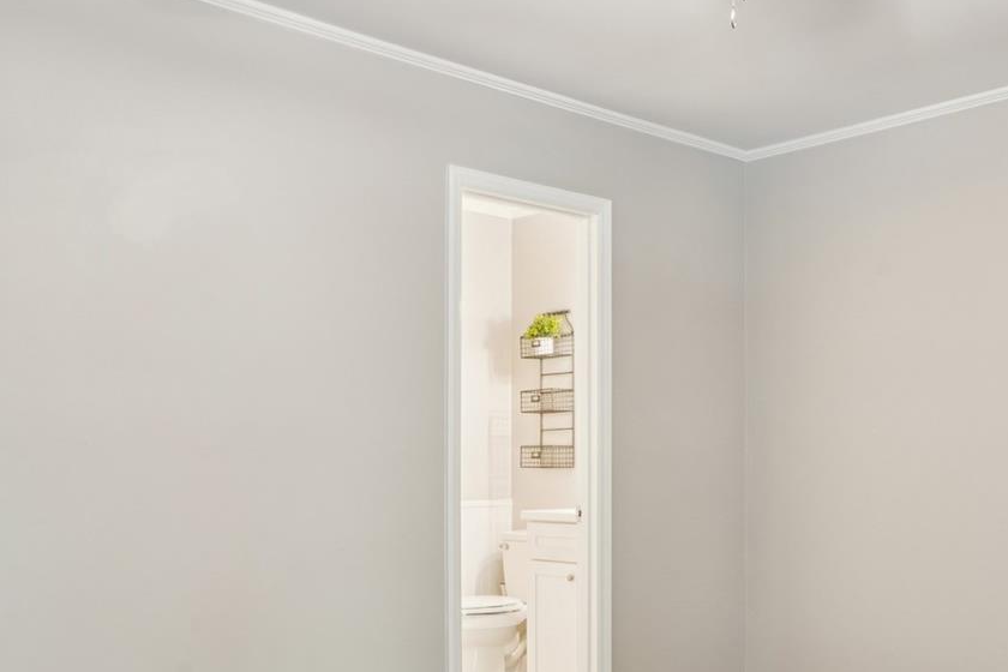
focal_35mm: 40
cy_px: 467
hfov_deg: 47.2
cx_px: 671
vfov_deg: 32.7
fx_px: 1133
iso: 100
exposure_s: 5
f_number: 13
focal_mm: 16.6
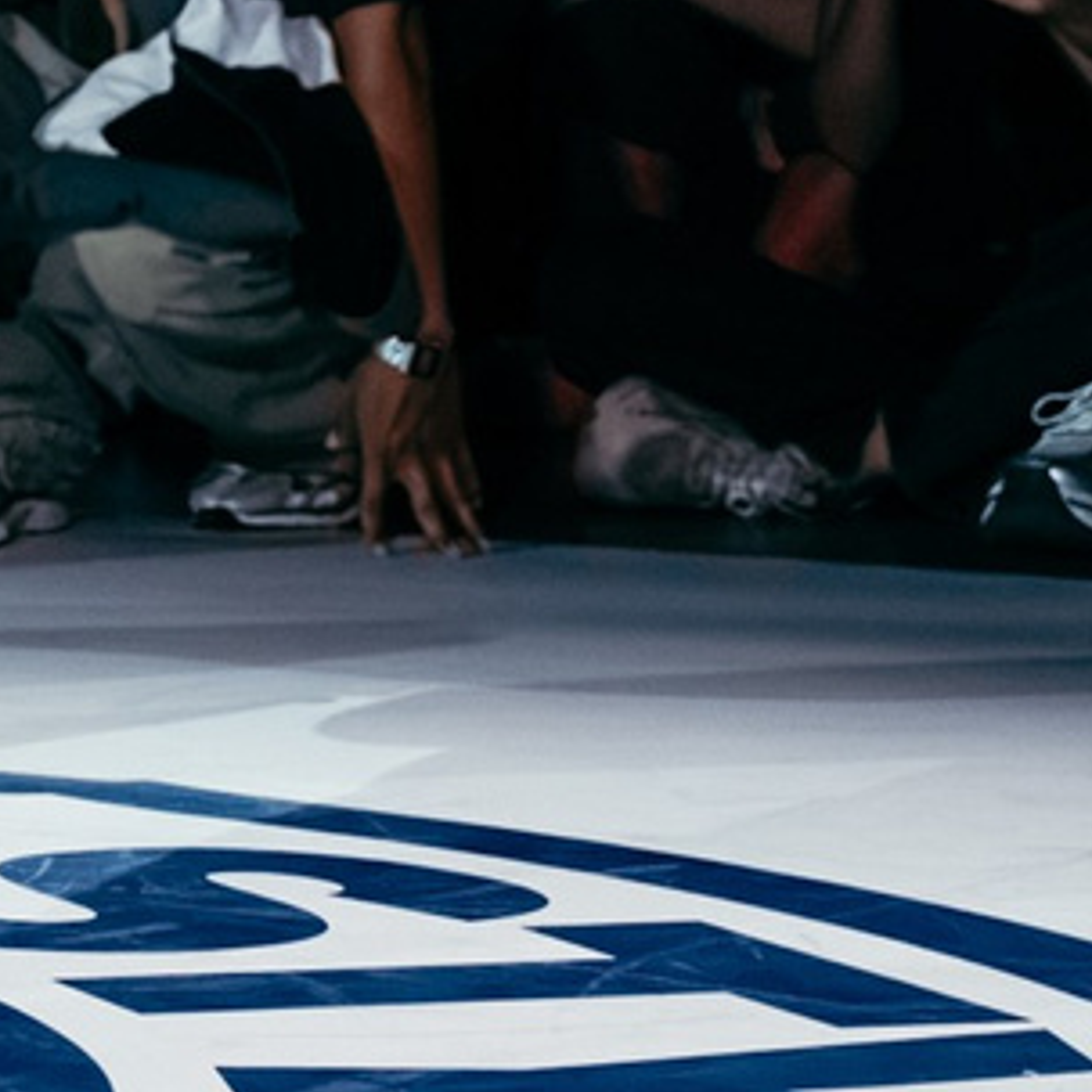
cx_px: -2512
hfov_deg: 6.7
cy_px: -834
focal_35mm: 230
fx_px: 8209
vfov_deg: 7.4
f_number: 2.8
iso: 3200
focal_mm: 32
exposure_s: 1/800
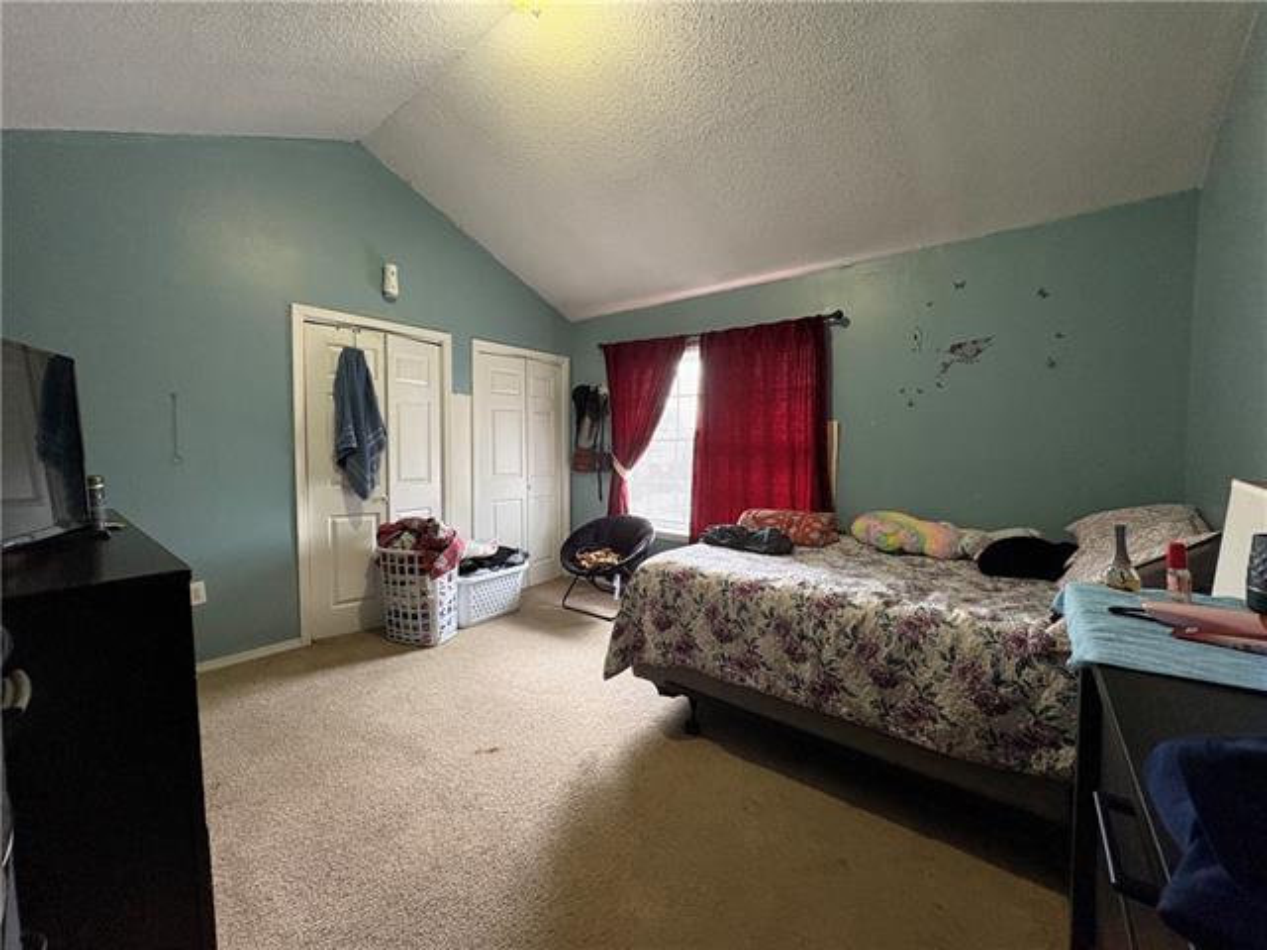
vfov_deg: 85.7
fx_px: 512
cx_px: 634
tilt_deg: -2.2
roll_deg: +0.4
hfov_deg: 102.1
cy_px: 475
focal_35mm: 14
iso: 400
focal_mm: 2.22
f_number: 2.2
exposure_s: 1/60
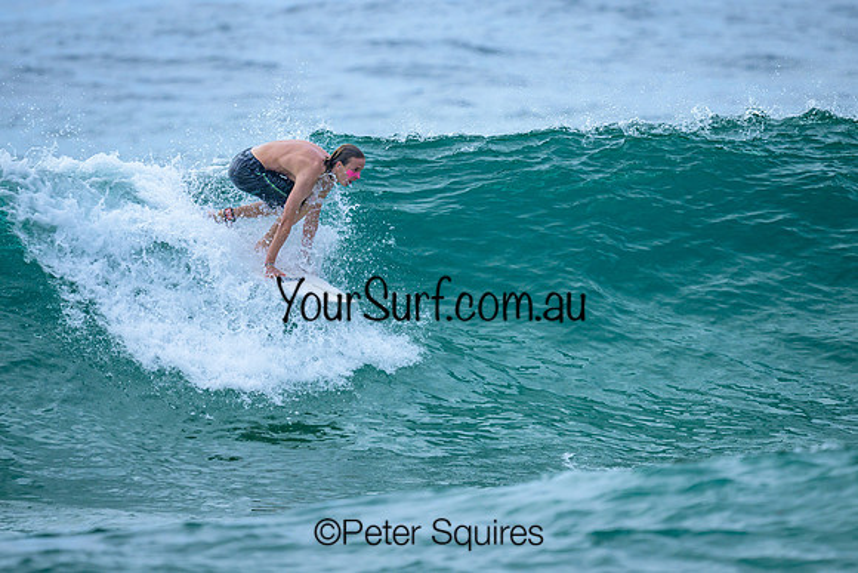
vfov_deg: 1.4
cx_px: 414
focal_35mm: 965
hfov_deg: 2.1
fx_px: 22992
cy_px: 228
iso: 500
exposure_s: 1/3200
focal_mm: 800
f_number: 6.3
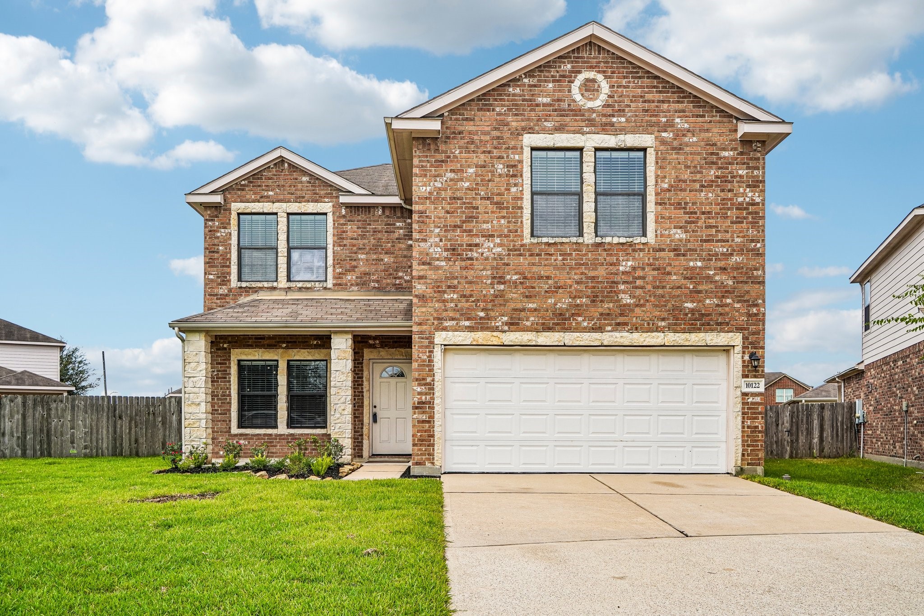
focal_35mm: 30
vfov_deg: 43.6
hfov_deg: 61.9
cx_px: 462
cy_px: 308
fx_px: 770
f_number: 8
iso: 500
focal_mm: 30
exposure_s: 1/1600
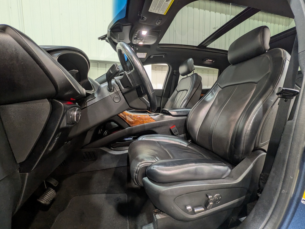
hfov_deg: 102.1
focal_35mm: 14
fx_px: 123
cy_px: 114
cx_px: 152
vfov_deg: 85.7
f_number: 2.2
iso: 95
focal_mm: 1.83
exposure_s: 1/30
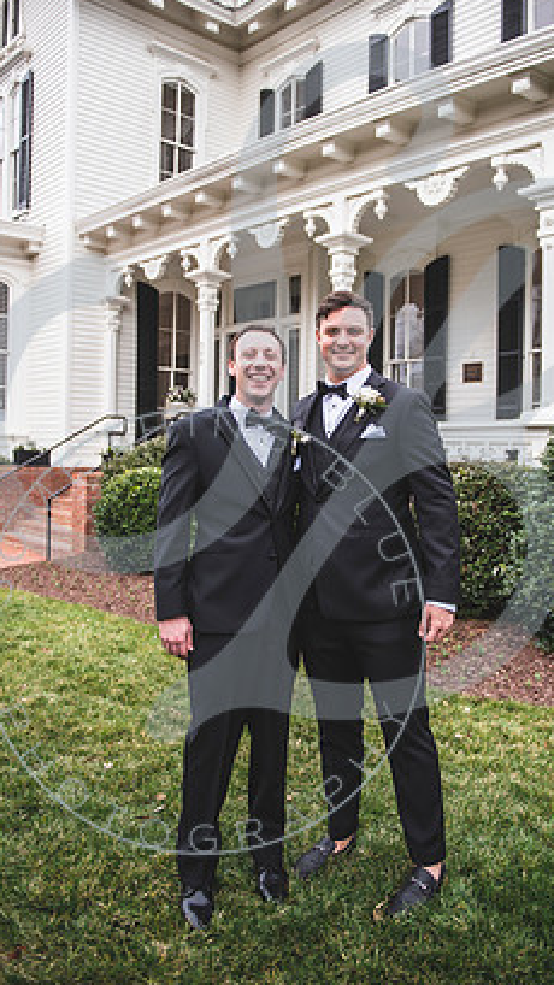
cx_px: 311
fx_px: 784
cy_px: 448
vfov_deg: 64.2
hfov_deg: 38.9
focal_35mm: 30
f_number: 2.8
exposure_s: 1/400
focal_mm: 26
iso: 100
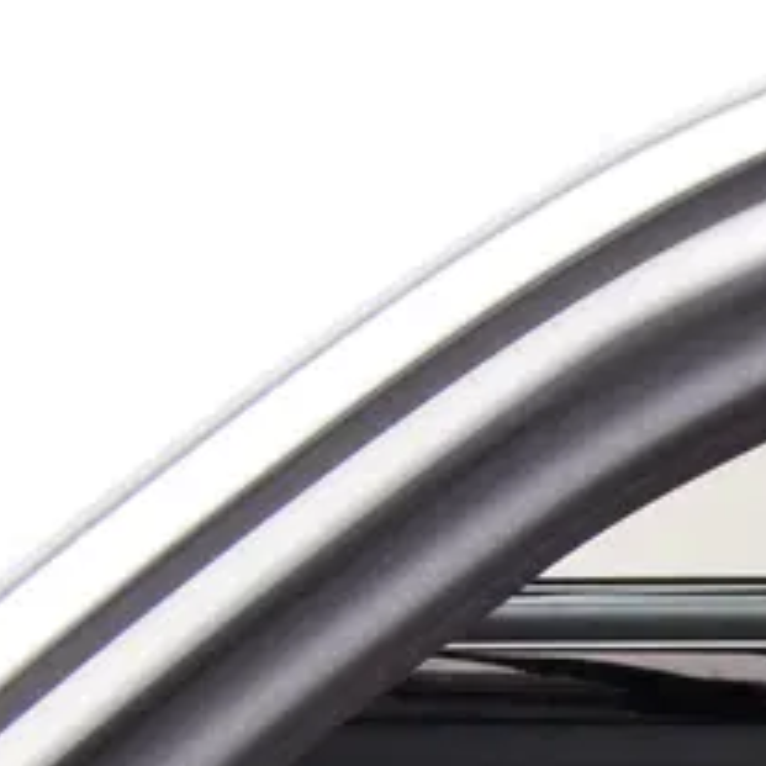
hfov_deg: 9.3
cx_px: 2139
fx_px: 3956
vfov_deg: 10.3
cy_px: 1451
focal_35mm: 158
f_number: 16
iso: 100
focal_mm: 32
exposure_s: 1/2
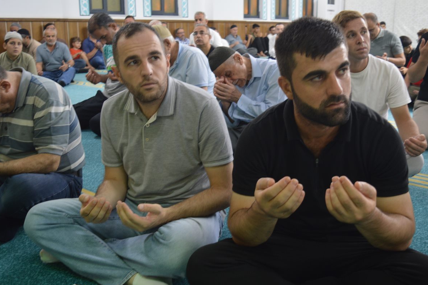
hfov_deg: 50.7
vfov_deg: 35.0
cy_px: 141
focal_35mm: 38
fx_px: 452
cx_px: 231
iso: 500
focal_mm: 22
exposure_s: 1/15
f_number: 3.8
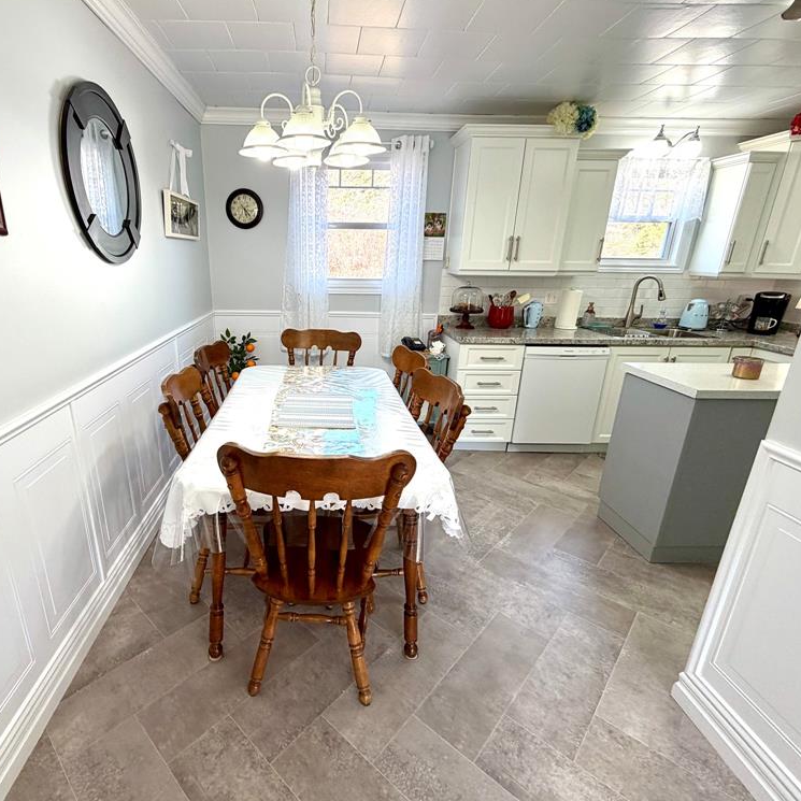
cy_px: 405
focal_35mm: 17
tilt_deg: -18.5
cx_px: 330
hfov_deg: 83.2
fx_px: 445
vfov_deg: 84.0
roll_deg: +0.2
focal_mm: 2.22
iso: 100
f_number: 2.2
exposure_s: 1/120
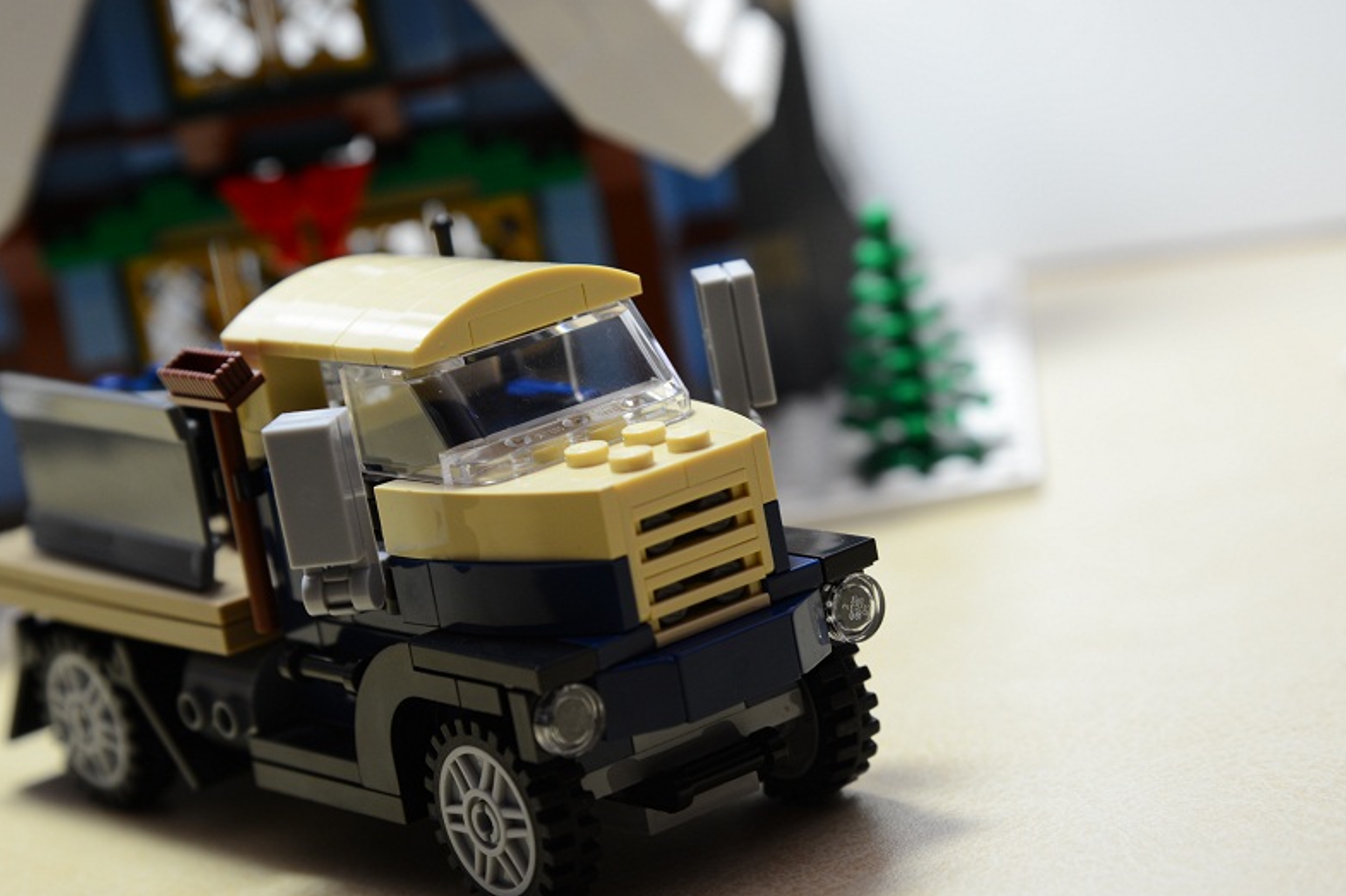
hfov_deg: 14.9
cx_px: 652
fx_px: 5158
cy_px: 483
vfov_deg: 9.9
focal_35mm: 138
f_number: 7.1
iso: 500
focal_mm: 120
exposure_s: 1/13
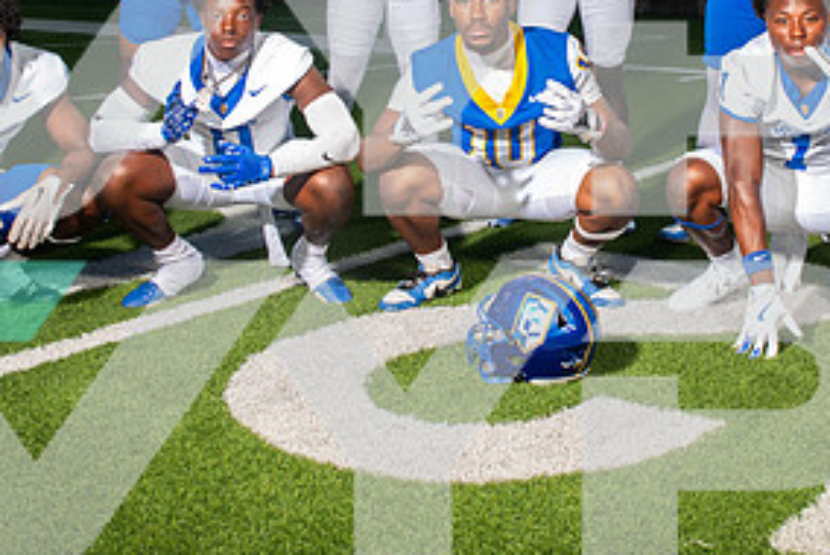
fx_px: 1131
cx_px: 535
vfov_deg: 26.7
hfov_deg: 39.9
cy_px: 63
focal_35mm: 49
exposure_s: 1/320
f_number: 7.1
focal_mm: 24
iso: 800
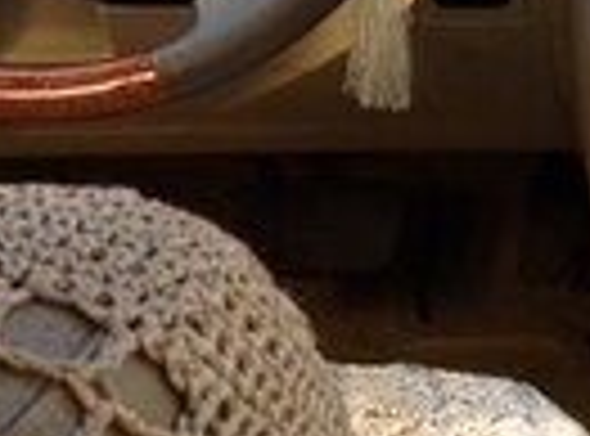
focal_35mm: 177
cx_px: 1139
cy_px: -38
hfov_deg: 10.4
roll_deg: -2.5
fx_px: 3003
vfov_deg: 8.3
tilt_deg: -14.5
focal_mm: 4.28
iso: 50
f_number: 2.4
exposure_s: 1/40
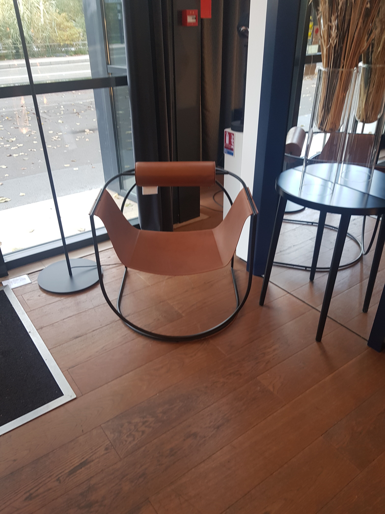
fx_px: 386
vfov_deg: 67.3
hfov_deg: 53.1
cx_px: 192
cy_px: 257
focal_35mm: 26
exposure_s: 1/50
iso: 80
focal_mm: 4.3
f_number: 1.7
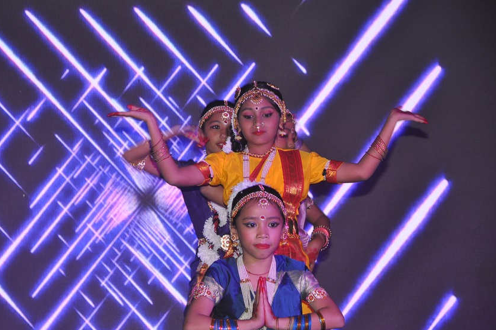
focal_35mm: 183
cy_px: 153
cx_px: 214
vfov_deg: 7.5
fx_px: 2513
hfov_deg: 11.3
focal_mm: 105
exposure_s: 1/60
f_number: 5.6
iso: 320
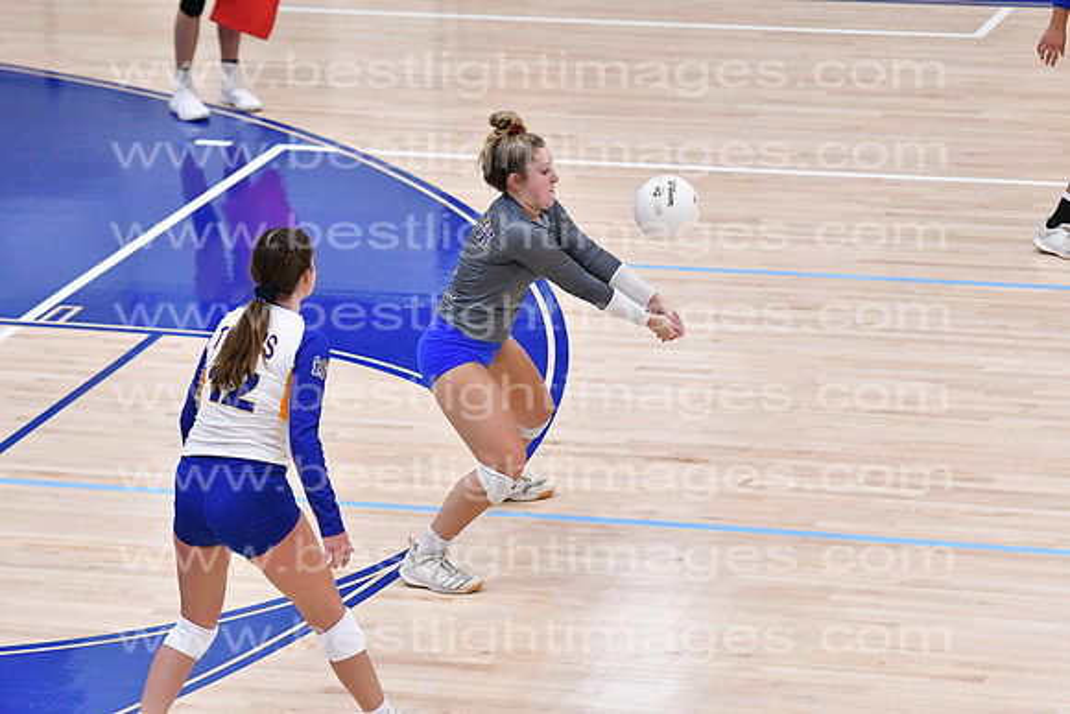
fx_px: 5440
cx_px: 535
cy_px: 357
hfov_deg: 11.2
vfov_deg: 7.5
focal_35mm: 183
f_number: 3.2
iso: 6400
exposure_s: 1/1000
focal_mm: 122
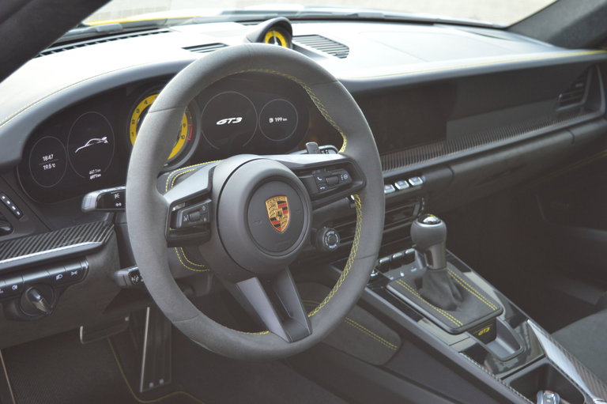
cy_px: 202
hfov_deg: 38.9
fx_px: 859
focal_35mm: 51
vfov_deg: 26.4
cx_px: 304
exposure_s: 1/40
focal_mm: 34
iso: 400
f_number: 4.5
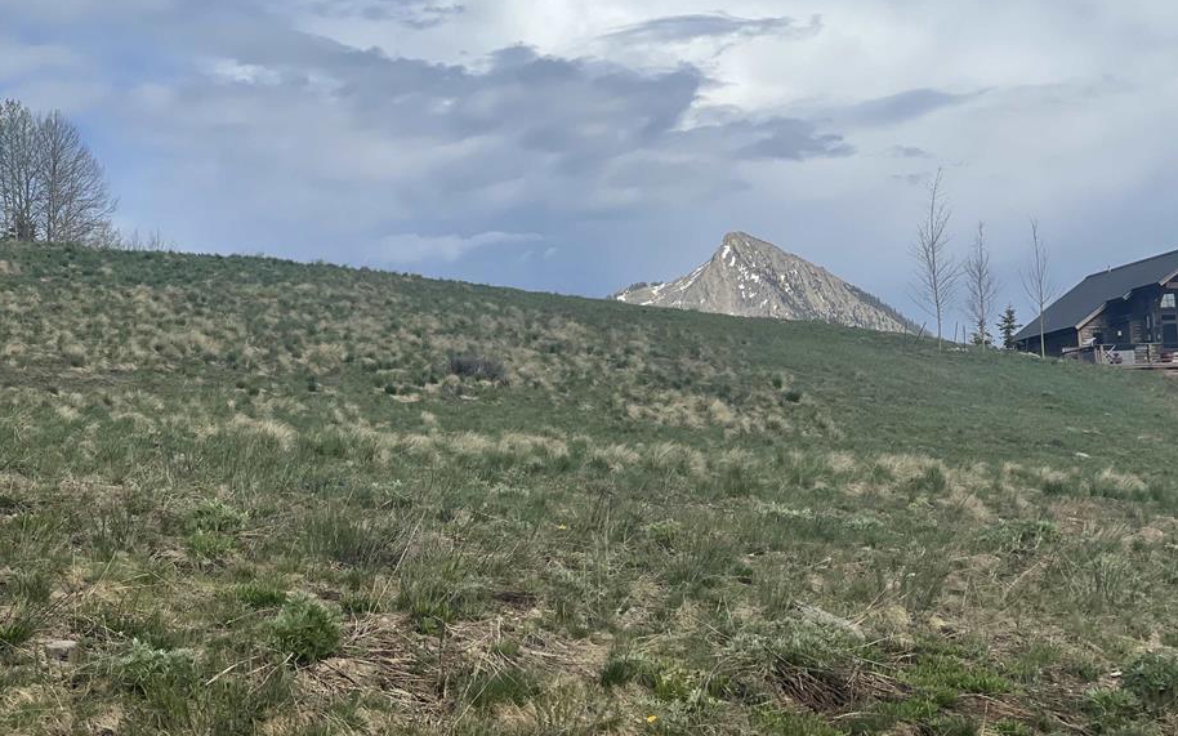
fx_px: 2440
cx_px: 566
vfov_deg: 17.2
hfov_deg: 27.1
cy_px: 365
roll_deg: +3.4
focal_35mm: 76
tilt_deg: +5.1
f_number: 2.2
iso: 20
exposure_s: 1/1754
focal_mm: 7.5
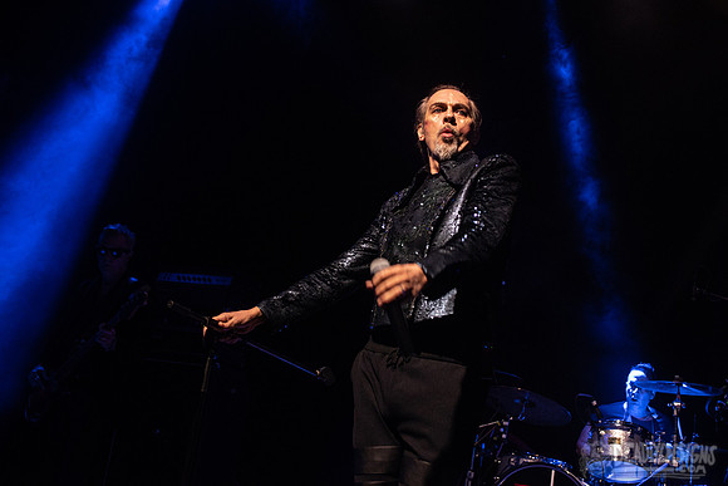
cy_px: 193
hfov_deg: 37.5
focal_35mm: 53
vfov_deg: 25.4
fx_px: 1074
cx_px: 364
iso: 3200
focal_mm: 44
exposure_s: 1/200
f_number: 3.2
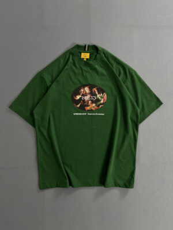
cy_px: 115
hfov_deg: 56.8
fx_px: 160
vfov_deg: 71.6
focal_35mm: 24
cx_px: 86
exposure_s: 1/60
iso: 125
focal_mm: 6.76
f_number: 1.78
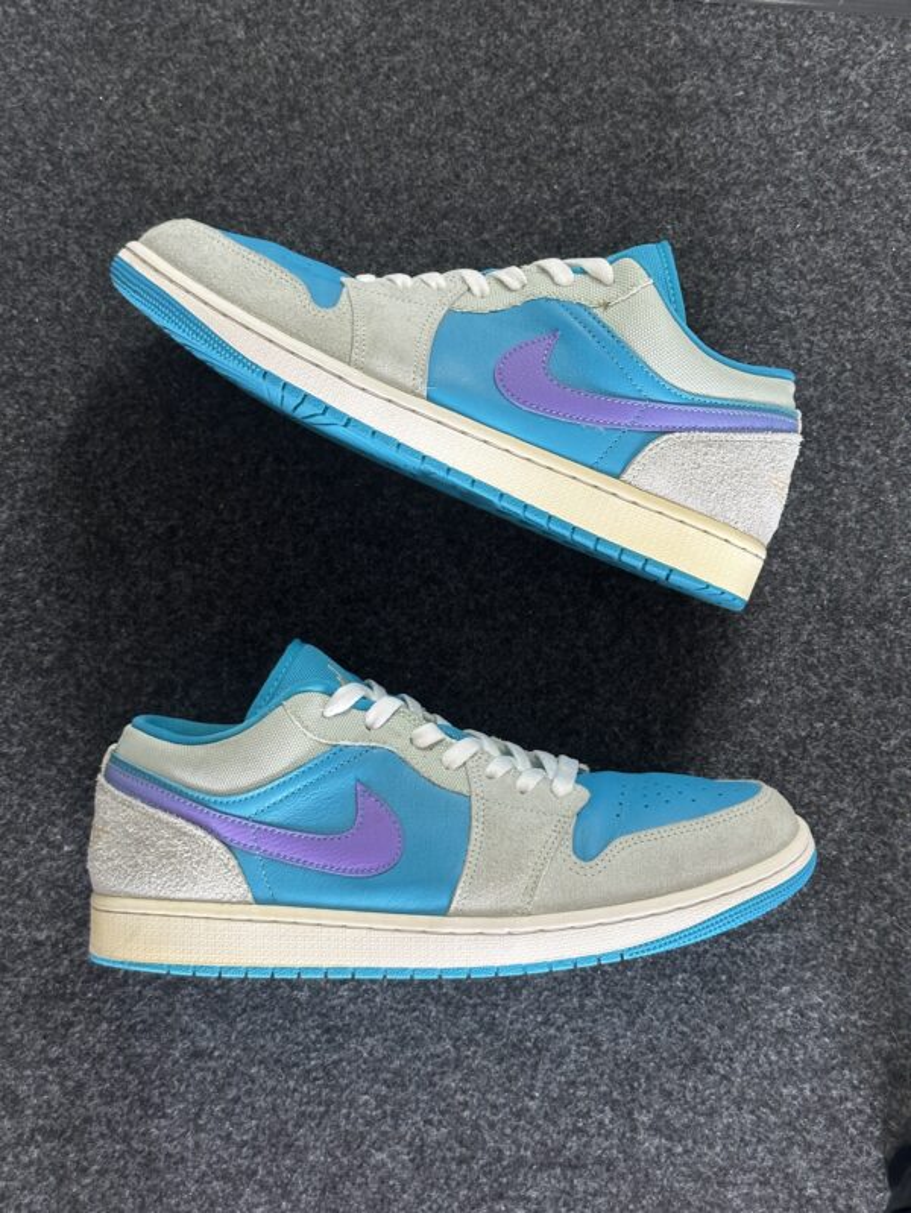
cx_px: 456
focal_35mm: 48
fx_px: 1683
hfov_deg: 30.3
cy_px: 606
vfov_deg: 39.6
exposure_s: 1/50
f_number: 1.78
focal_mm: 6.86
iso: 160
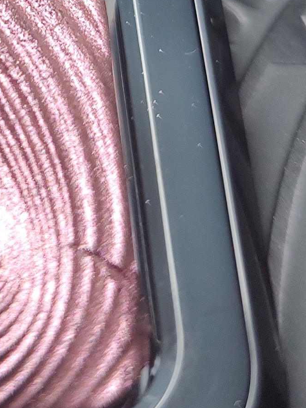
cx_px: -125
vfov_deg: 17.0
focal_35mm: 108
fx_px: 1273
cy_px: -145
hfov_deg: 13.1
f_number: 1.9
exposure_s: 1/120
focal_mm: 5.88
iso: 463
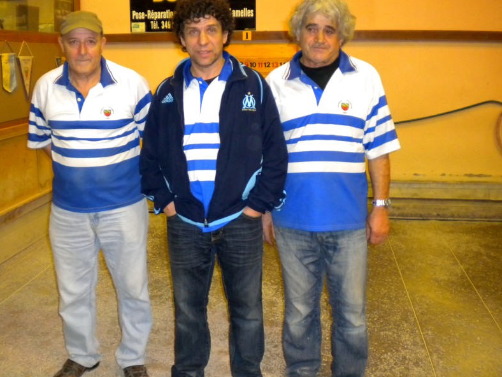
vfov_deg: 36.0
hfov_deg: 46.7
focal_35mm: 40
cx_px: 227
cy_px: 187
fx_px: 580
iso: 400
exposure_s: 1/30
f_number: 3.1
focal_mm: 6.3
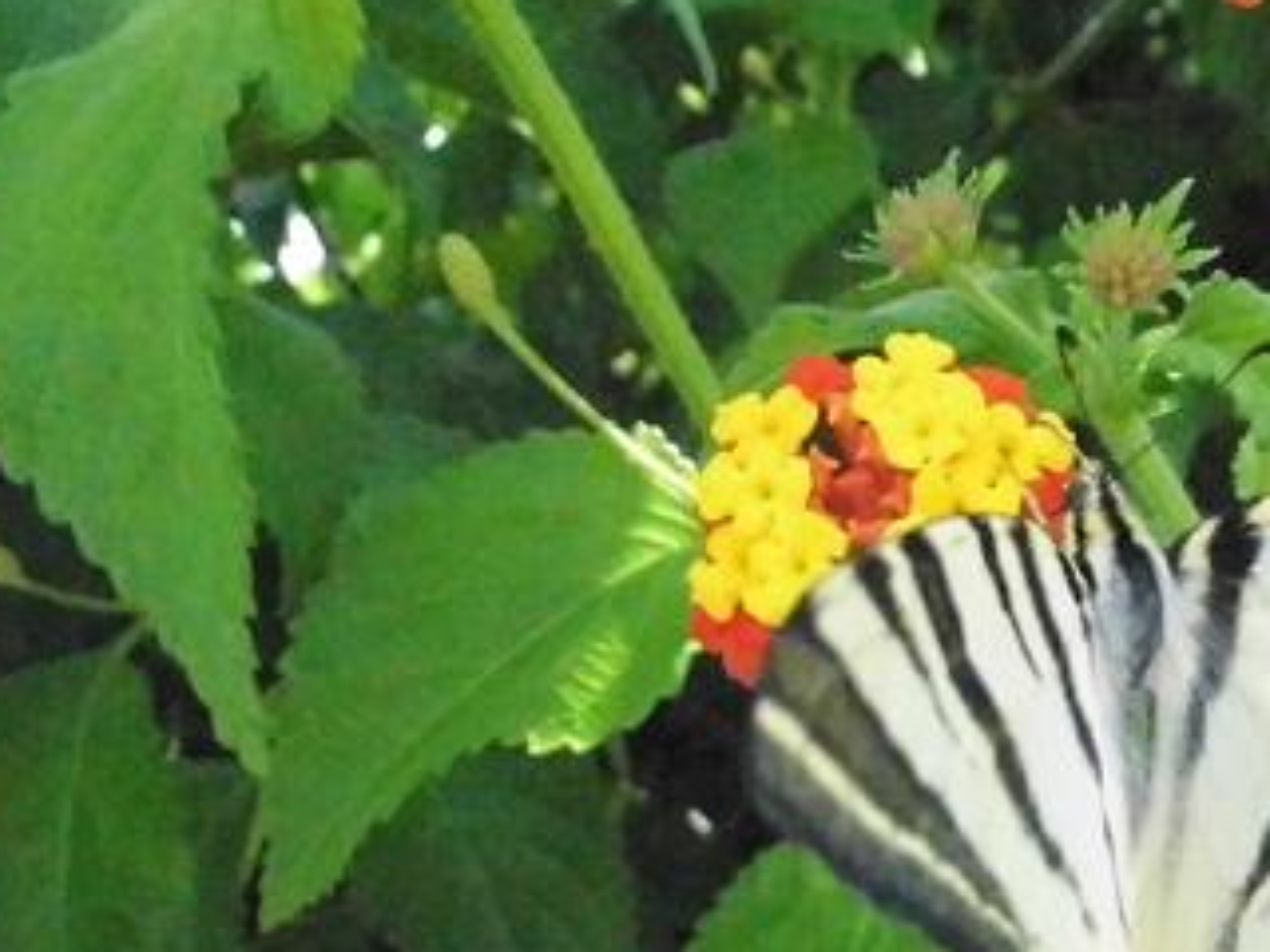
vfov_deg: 26.3
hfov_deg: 33.8
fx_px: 1981
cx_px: 1127
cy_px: 815
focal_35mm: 54
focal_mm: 4.5
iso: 1600
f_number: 8.9
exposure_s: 1/500
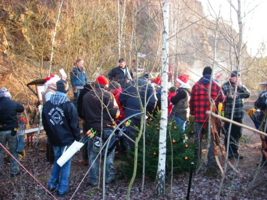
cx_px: 134
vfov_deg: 37.7
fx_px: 293
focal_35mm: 38
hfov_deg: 49.0
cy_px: 100
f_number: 3.3
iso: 100
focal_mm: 6.3
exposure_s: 1/50
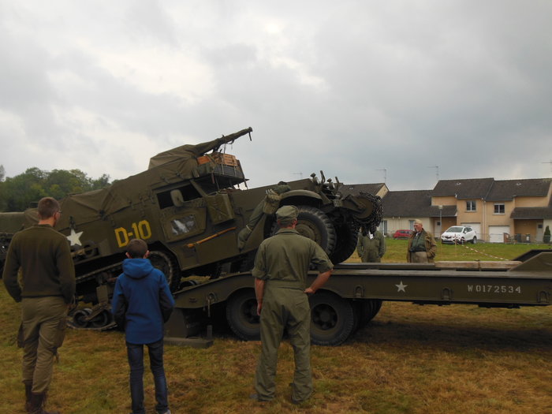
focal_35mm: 33
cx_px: 276
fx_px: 526
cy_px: 207
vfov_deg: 42.9
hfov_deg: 55.4
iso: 125
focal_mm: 6
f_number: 3.5
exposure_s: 1/400
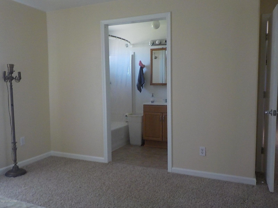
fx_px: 241
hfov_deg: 60.0
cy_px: 104
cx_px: 139
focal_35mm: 30
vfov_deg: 46.8
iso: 360
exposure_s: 1/30
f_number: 3.3
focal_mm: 4.1
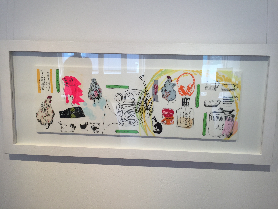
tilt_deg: -0.7
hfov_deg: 61.7
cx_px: 139
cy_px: 104
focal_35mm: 29
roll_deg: -2.3
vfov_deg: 48.2
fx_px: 233
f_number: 2.2
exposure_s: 1/100
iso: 50
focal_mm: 4.15
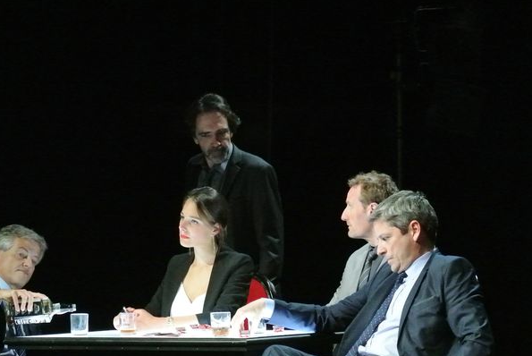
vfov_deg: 8.6
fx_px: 2367
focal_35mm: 160
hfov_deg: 12.8
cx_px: 221
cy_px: 220
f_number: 4
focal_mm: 44.2
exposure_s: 1/125
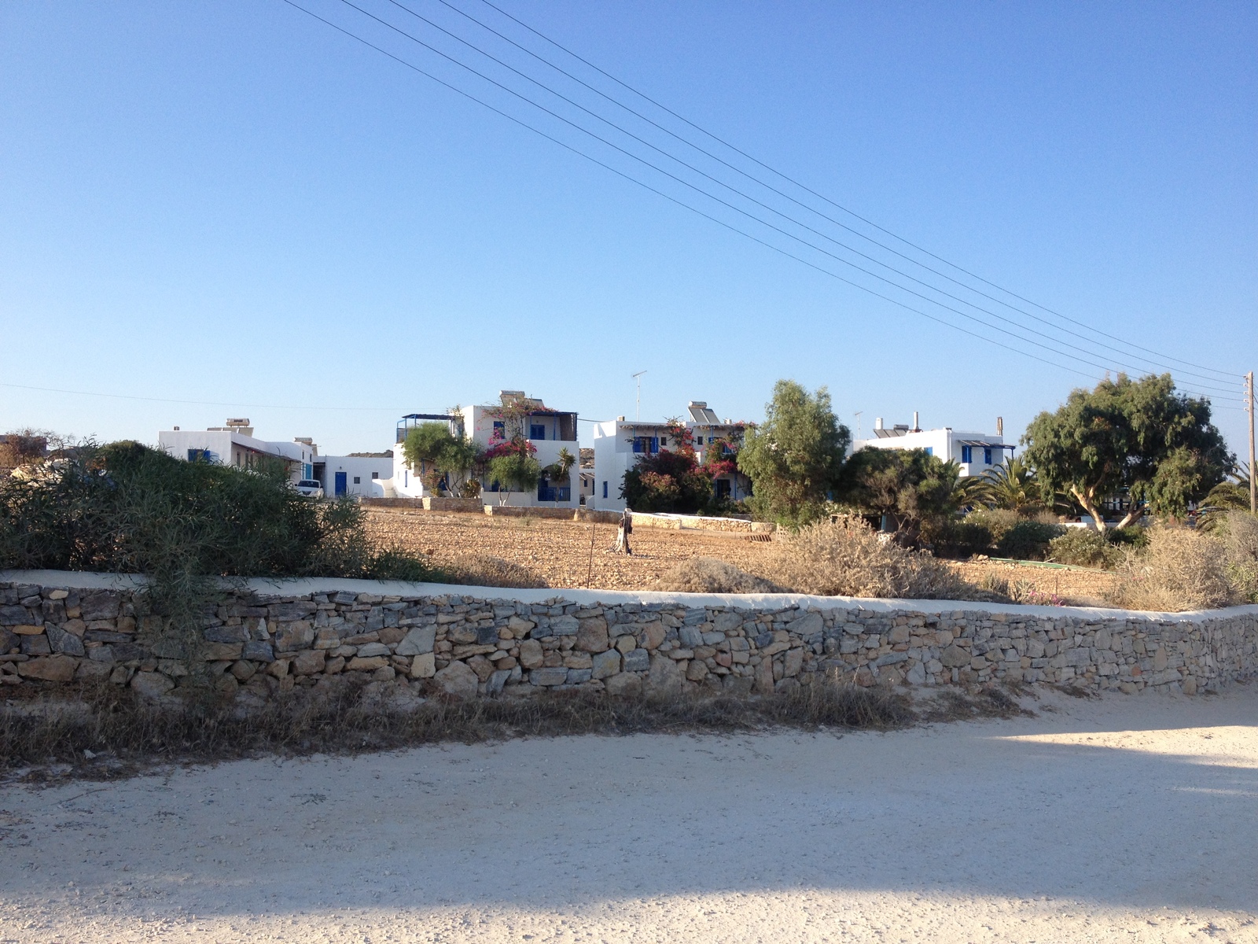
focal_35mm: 35
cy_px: 472
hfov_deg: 52.6
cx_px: 629
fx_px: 1272
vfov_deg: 40.7
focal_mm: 4.28
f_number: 2.4
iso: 50
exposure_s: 1/1126
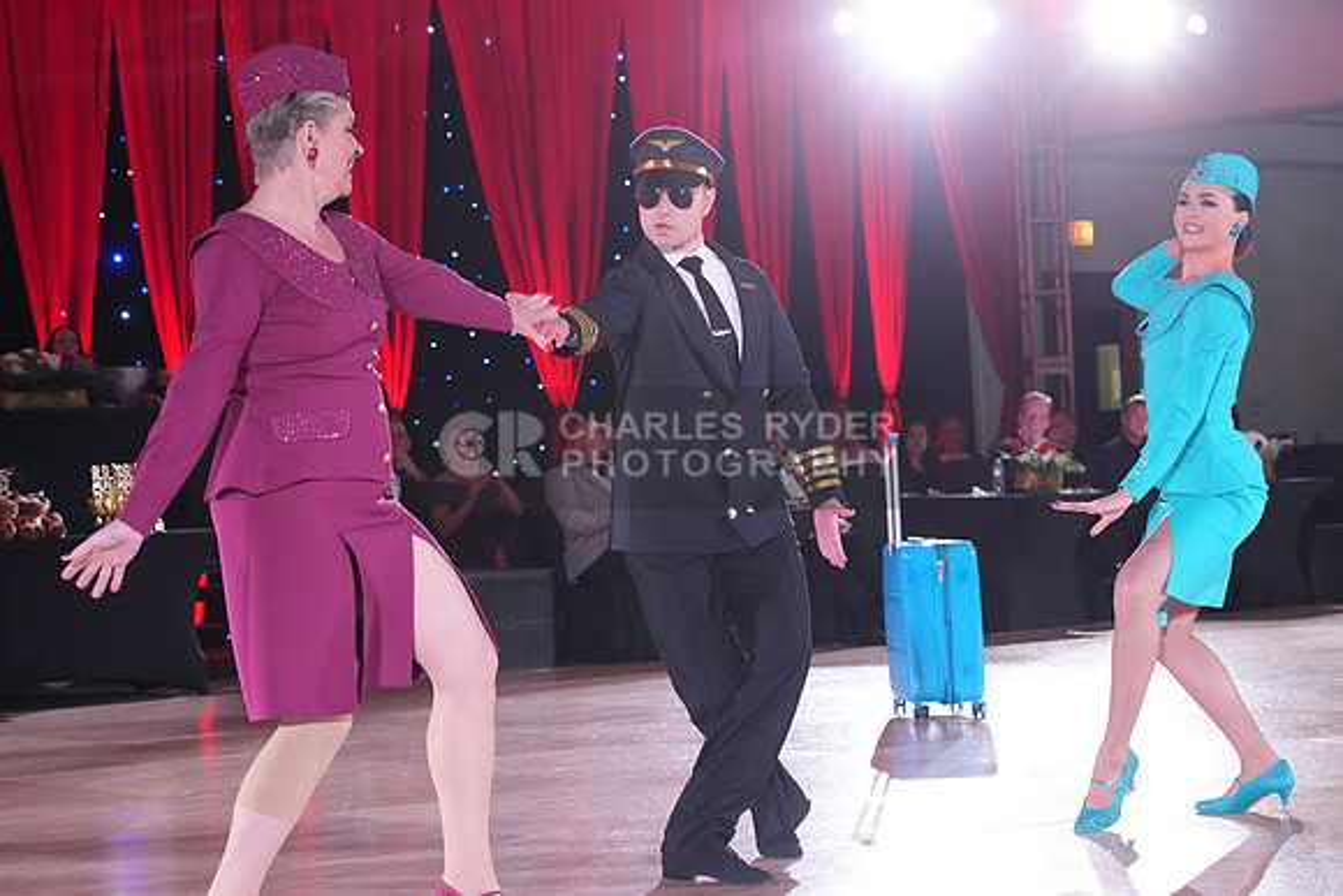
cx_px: 672
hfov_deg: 23.9
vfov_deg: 16.1
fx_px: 3172
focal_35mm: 85
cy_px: 448
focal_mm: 85
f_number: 6.3
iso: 8000
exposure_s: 1/250
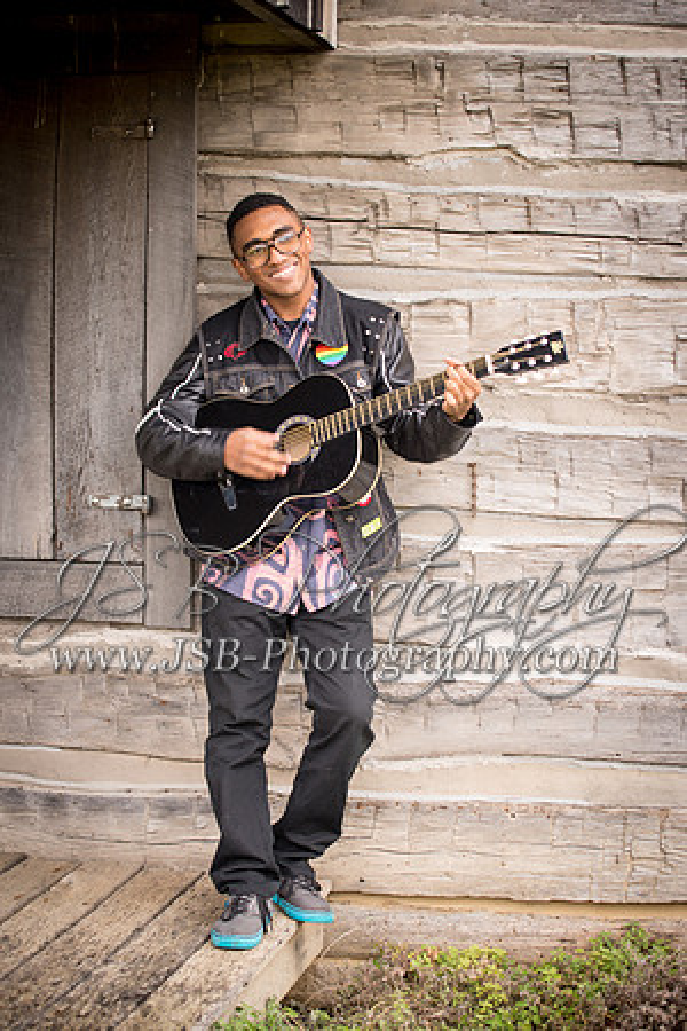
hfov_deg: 19.5
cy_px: 516
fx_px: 2004
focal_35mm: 70
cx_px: 344
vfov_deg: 28.8
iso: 200
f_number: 2.8
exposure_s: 1/40
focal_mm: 70
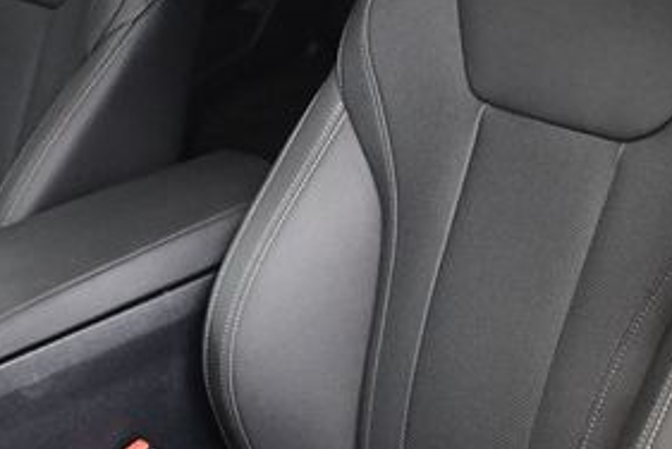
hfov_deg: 24.7
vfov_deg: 16.4
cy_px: 425
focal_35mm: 82
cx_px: 263
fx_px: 1532
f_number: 3.5
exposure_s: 1/60
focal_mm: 18
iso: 3600
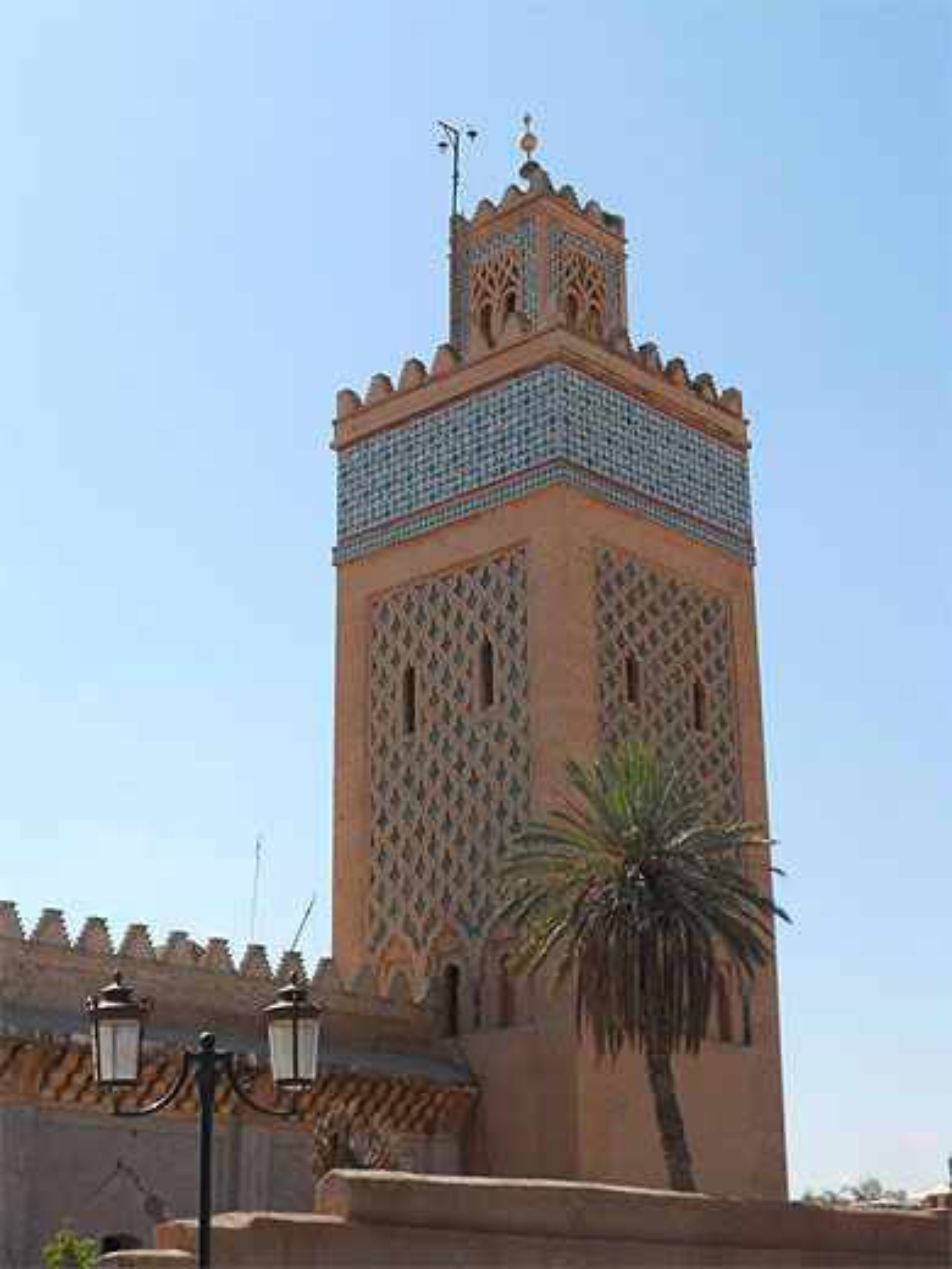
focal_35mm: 54
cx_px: 476
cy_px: 634
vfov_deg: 35.5
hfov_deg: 27.0
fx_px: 1980
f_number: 4.8
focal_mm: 9.8
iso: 80
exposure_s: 1/500
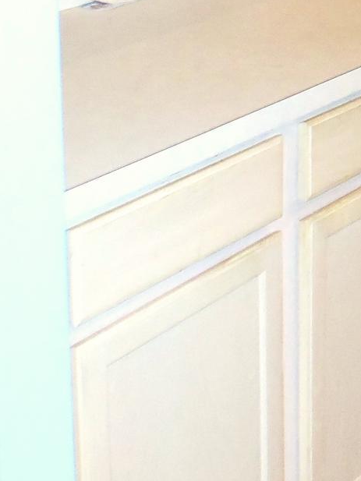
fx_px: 1307
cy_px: -111
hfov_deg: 14.6
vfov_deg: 19.5
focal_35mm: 94
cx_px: 546
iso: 160
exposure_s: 1/30
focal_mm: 5.2
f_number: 3.4
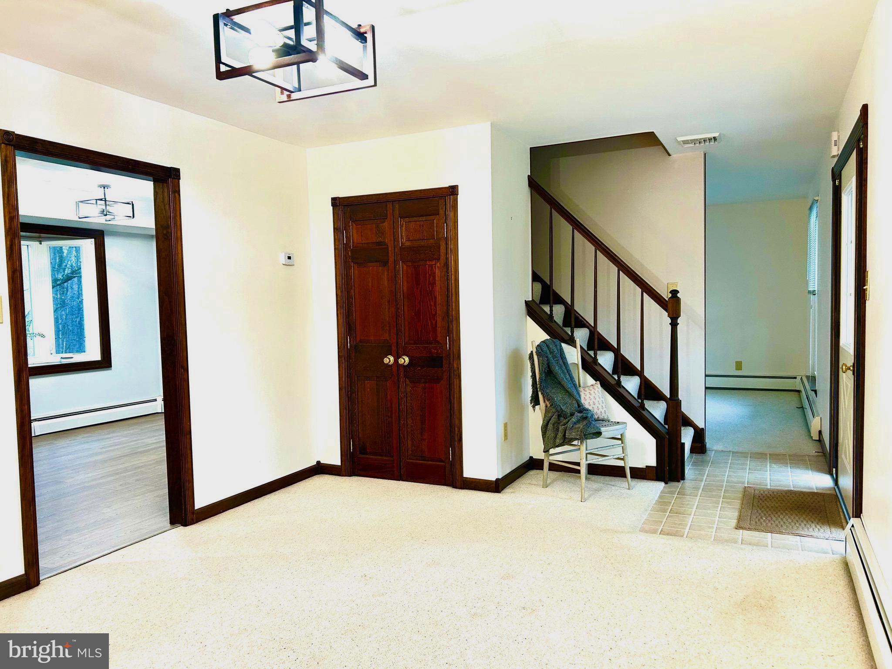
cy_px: 334
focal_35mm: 26
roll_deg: +1.9
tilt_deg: -3.3
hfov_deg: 67.3
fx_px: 670
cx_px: 446
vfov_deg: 53.1
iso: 100
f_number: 1.5
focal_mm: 5.7
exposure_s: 1/60
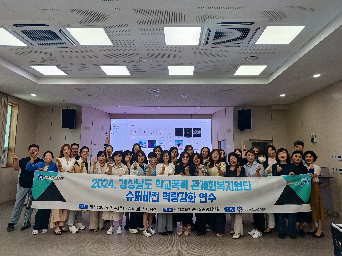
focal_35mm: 23
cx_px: 171
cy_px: 128
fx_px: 227
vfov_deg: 58.9
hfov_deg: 73.9
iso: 25
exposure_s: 1/50
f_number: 1.8
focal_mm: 5.06
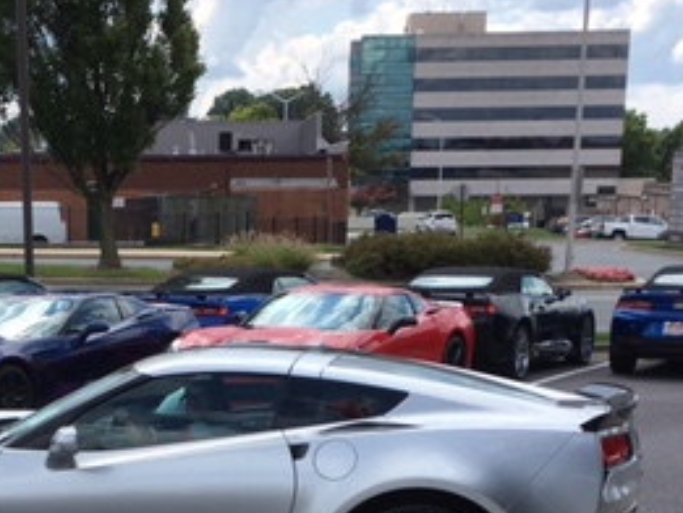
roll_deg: +0.3
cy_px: 547
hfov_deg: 27.1
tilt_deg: -13.0
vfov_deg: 19.9
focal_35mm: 71
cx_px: 194
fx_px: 1402
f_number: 2.2
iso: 25
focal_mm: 4.15
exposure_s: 1/1131
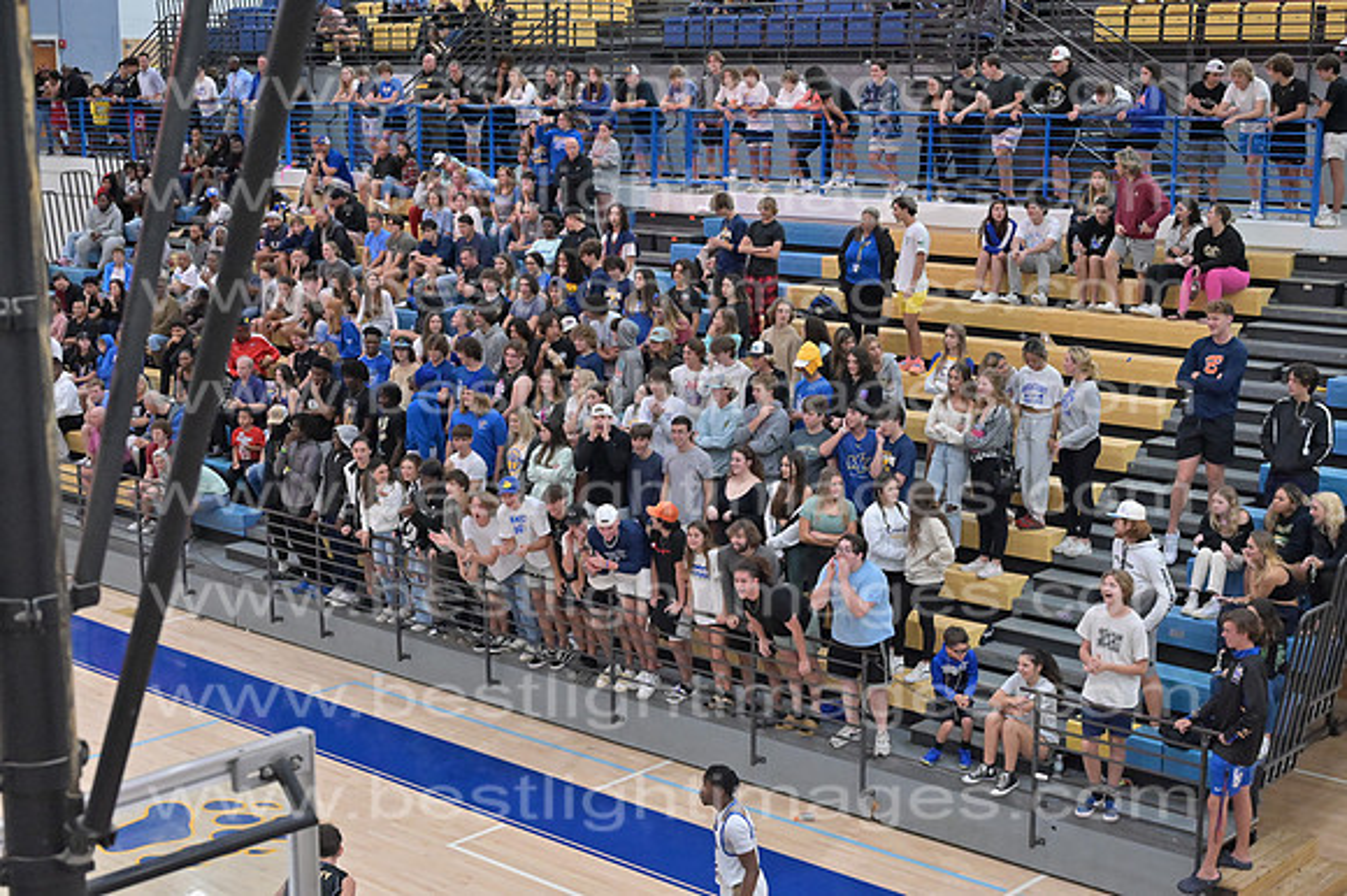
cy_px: 448
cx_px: 674
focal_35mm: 50
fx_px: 1870
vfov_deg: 27.0
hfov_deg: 39.6
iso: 9000
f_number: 4
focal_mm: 50
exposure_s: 1/800
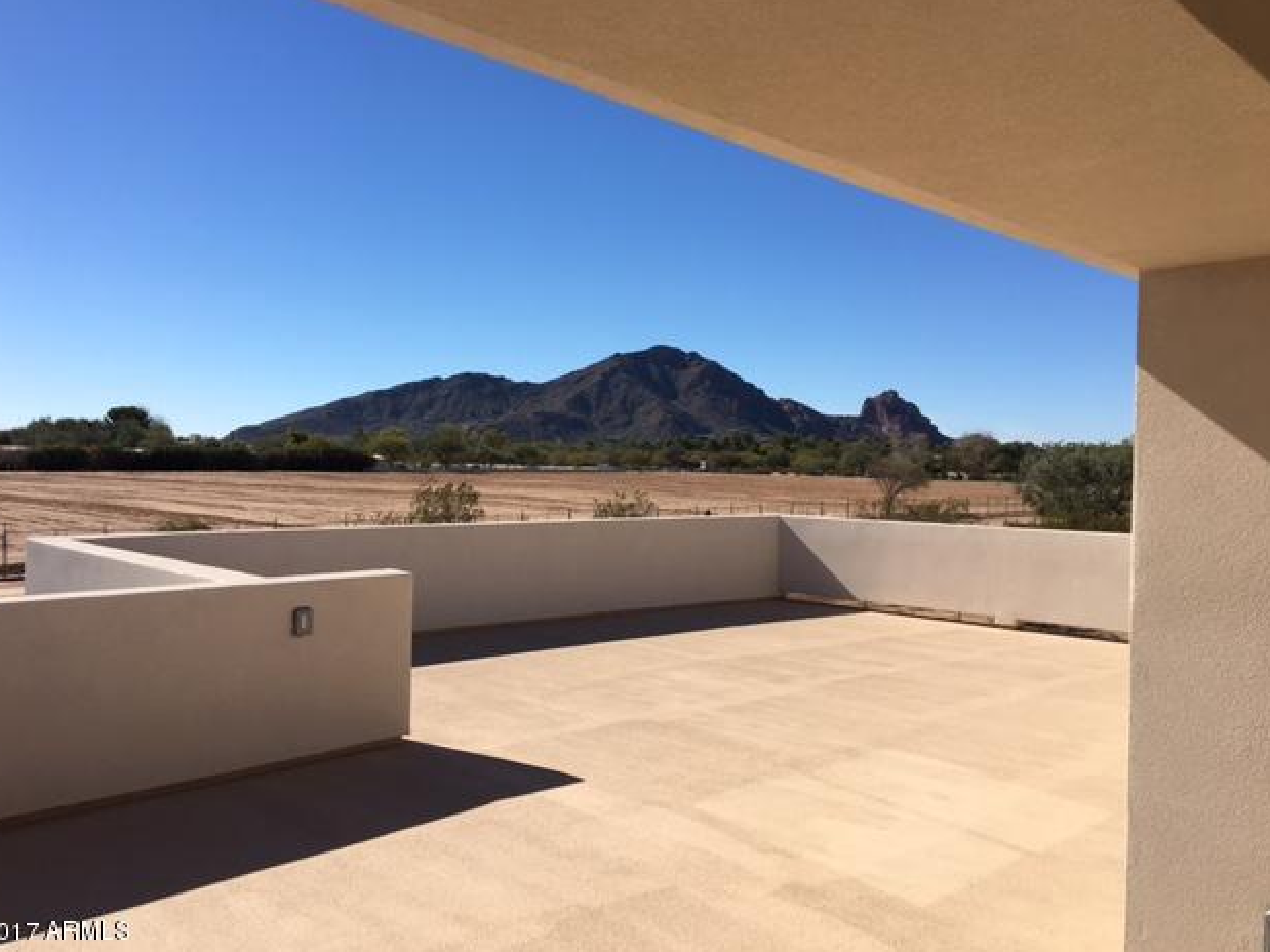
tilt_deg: +1.0
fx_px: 1100
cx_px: 626
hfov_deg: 60.0
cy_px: 480
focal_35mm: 30
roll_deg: -1.4
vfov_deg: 46.8
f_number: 2.2
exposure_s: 1/2262
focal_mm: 4.15
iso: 25
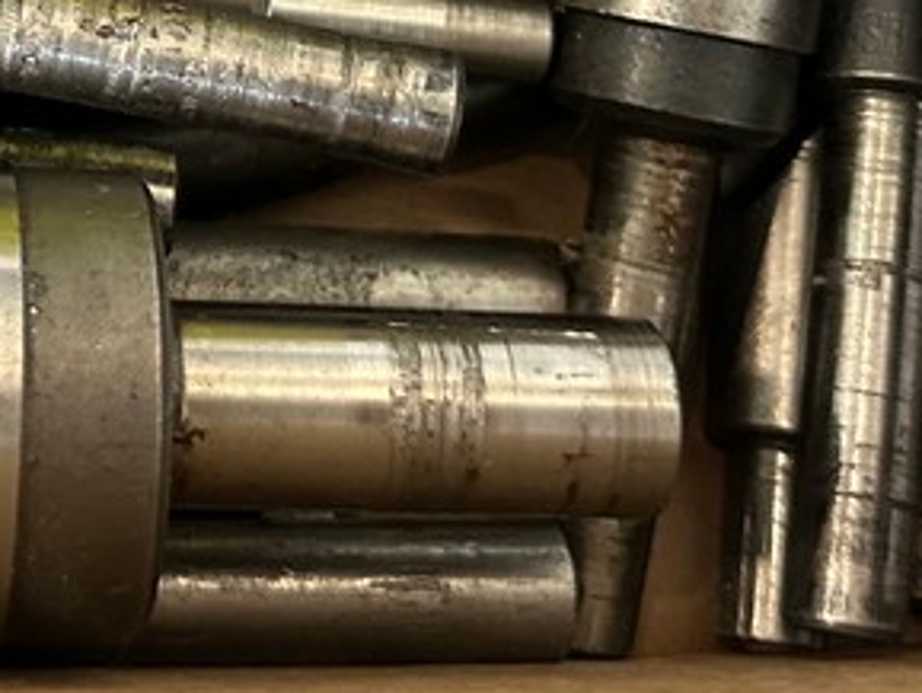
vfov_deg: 16.5
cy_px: -192
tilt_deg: -67.1
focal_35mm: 85
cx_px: 35
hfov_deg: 22.3
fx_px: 2265
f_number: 1.78
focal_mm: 6.86
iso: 500
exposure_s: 1/56
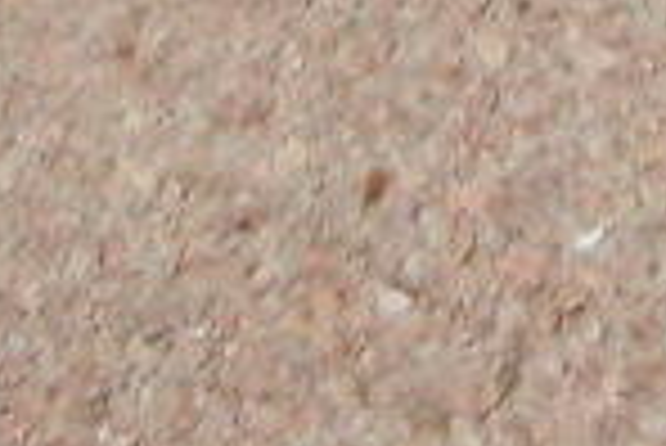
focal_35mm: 216
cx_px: 482
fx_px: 4000
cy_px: -1234
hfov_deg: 9.5
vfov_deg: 5.6
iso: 100
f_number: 7
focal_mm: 5.4
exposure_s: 1/400
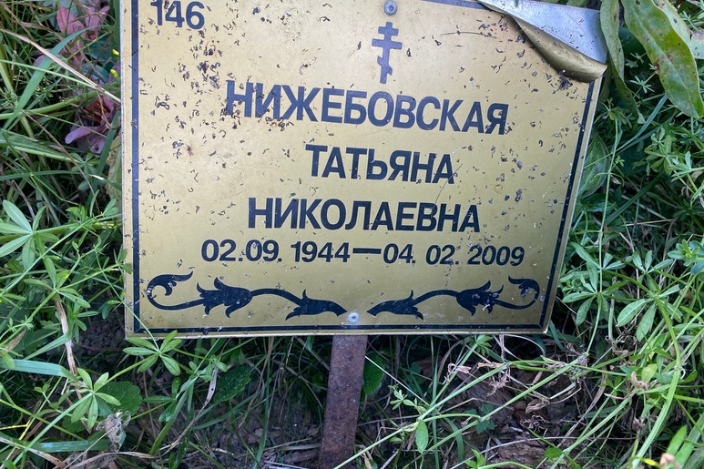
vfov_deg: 46.4
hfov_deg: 65.5
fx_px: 547
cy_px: 226
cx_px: 362
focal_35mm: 28
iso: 80
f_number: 1.8
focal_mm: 4.25
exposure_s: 1/121
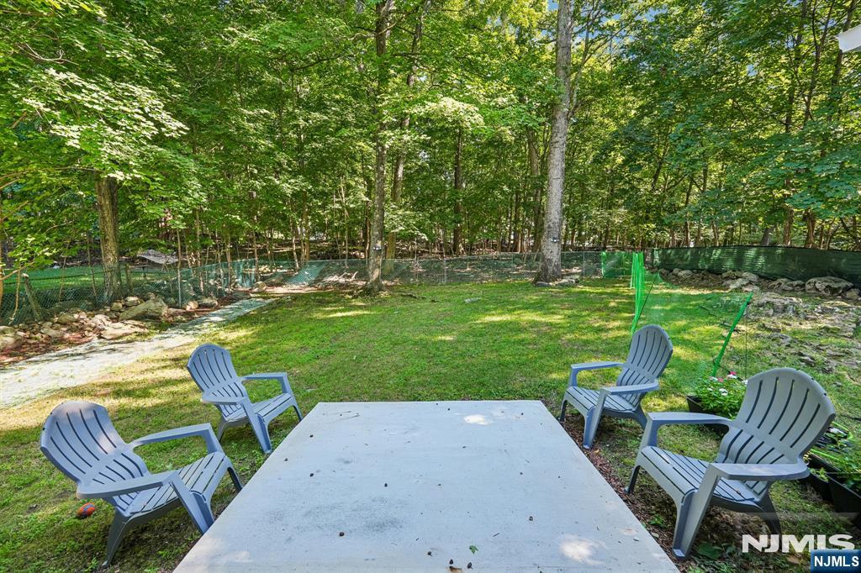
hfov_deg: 96.8
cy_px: 286
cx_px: 430
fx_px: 383
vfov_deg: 73.7
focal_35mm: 16
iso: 400
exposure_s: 1/30
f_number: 8
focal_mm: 16
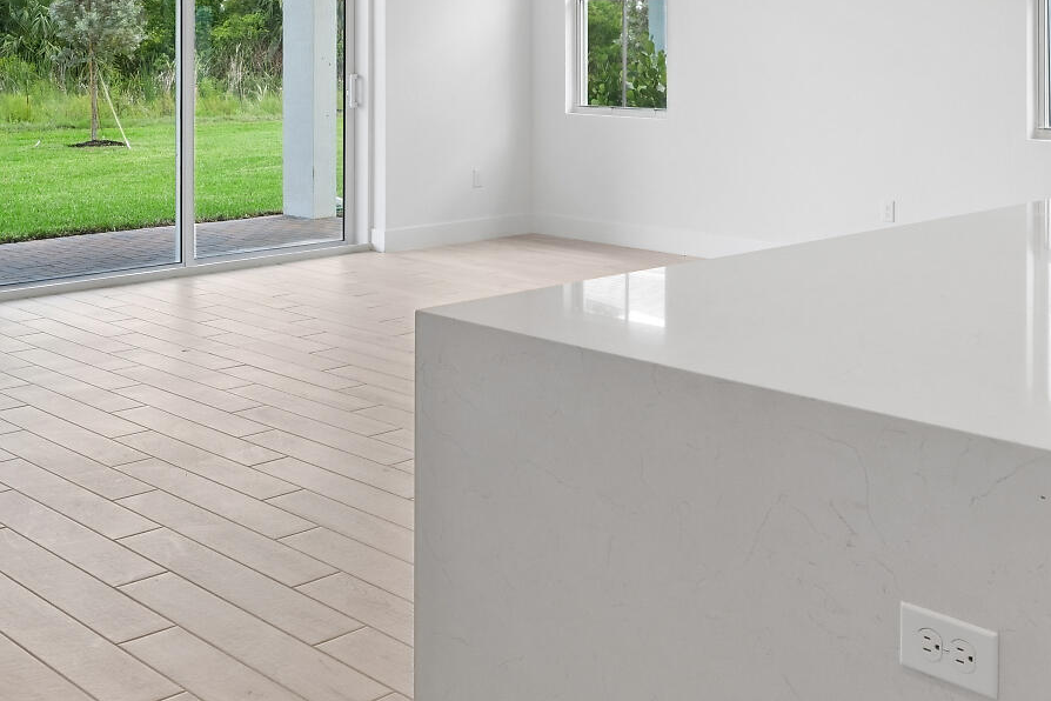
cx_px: 560
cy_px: 34
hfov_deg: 41.9
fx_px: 1372
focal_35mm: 47
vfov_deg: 27.3
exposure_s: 1/80
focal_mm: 14
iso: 200
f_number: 8
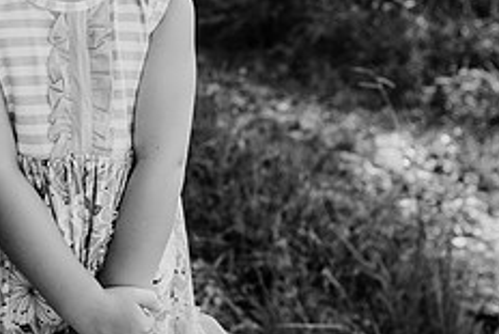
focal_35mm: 60
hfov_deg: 32.5
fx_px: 832
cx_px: 101
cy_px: -25
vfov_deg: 21.6
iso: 200
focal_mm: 24
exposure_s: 1/640
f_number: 3.5
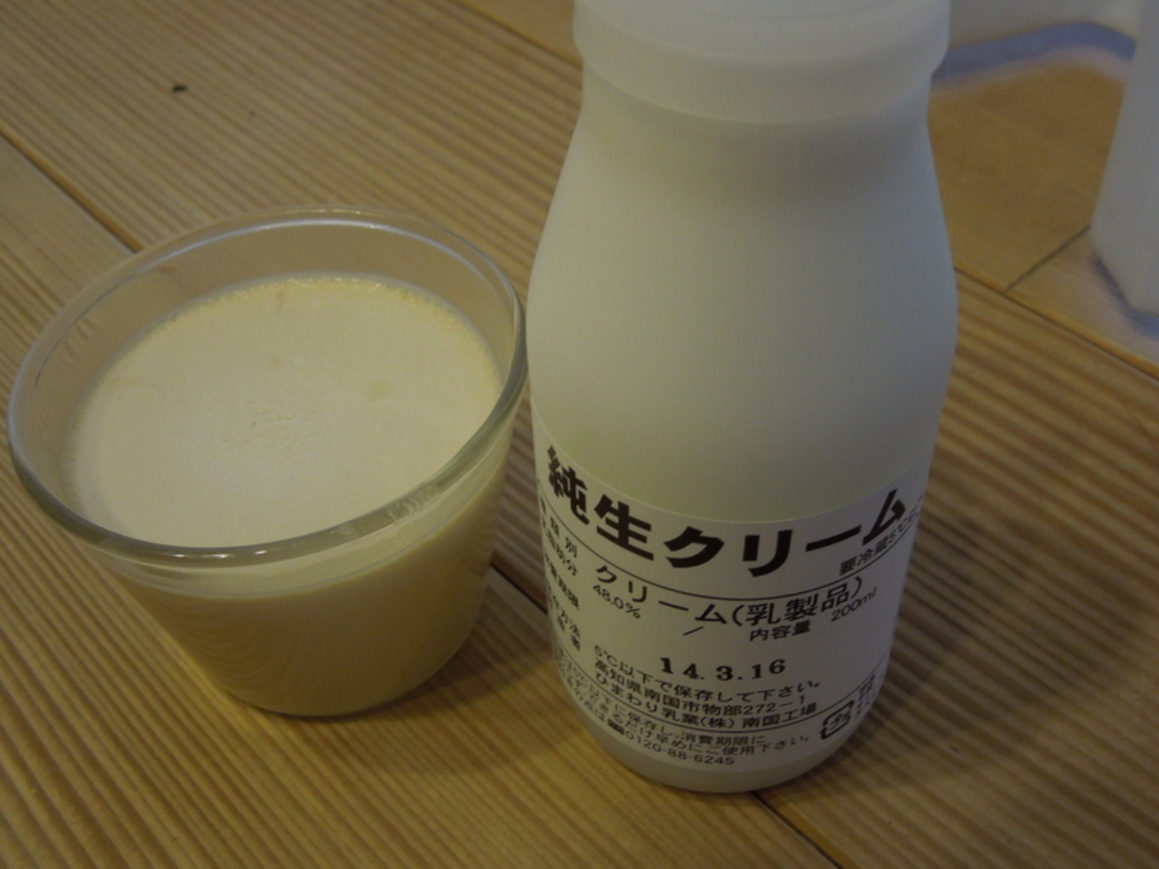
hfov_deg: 47.9
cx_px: 580
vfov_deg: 36.8
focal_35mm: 39
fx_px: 1306
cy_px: 434
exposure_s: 1/20
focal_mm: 7
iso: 400
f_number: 3.8
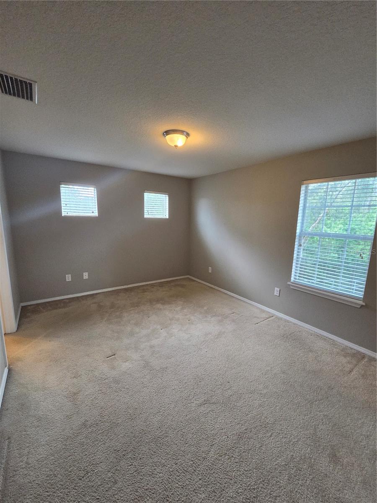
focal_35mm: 13
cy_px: 252
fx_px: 189
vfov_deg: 106.2
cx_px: 188
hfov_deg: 89.9
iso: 320
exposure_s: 1/120
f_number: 2.2
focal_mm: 2.2
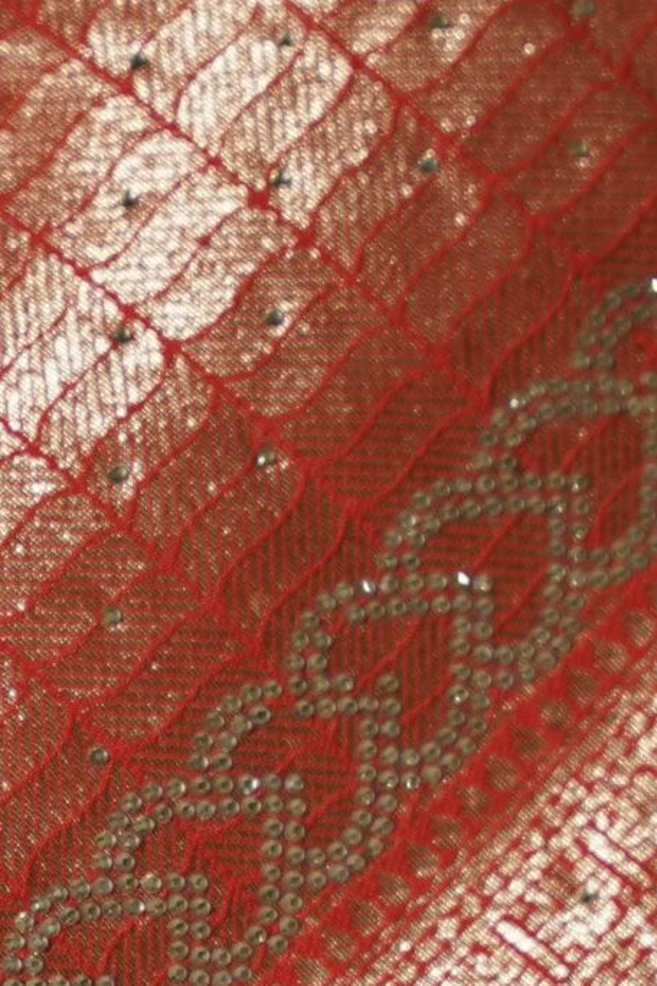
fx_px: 10758
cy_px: 1540
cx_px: -417
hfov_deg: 3.5
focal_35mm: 393
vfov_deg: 5.2
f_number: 2.8
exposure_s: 1/200
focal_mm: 70
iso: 250
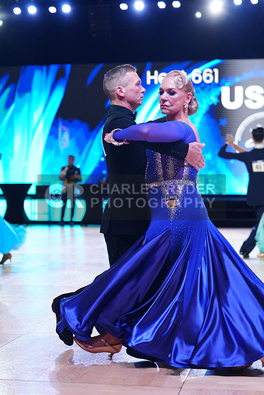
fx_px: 769
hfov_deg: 19.5
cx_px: 132
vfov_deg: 28.8
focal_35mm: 70
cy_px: 198
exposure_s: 1/500
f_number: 2.8
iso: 2000
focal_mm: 70
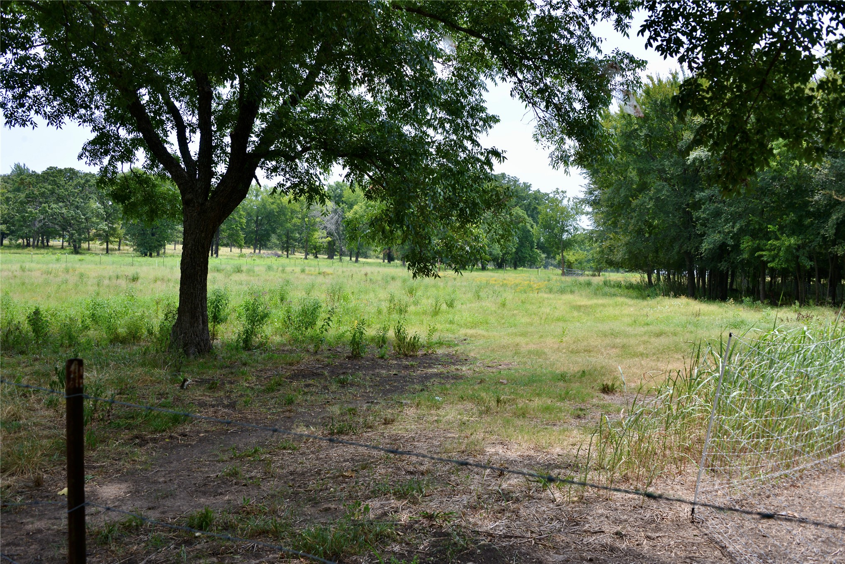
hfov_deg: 58.7
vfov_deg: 41.1
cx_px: 422
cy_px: 282
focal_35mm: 32
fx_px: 751
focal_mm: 32
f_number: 9
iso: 320
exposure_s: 1/320
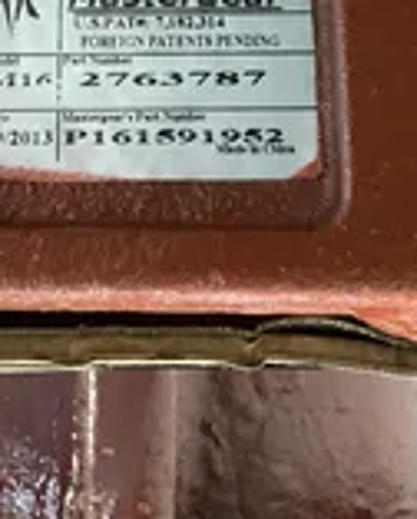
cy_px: -53
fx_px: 1186
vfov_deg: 23.2
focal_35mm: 77
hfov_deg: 19.9
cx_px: 152
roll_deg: +1.0
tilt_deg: -21.7
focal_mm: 3.3
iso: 640
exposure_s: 1/20
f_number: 2.4
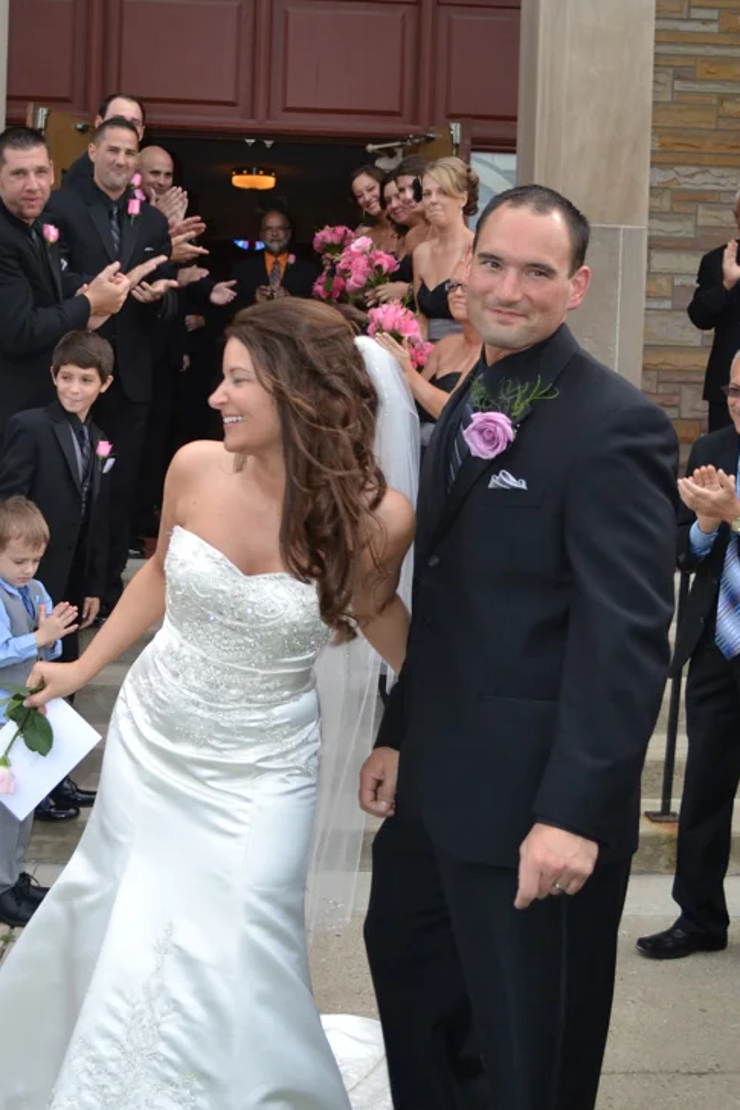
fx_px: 1510
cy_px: 461
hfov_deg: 27.5
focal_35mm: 49
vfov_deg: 40.2
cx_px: 314
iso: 100
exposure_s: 1/160
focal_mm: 22
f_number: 4
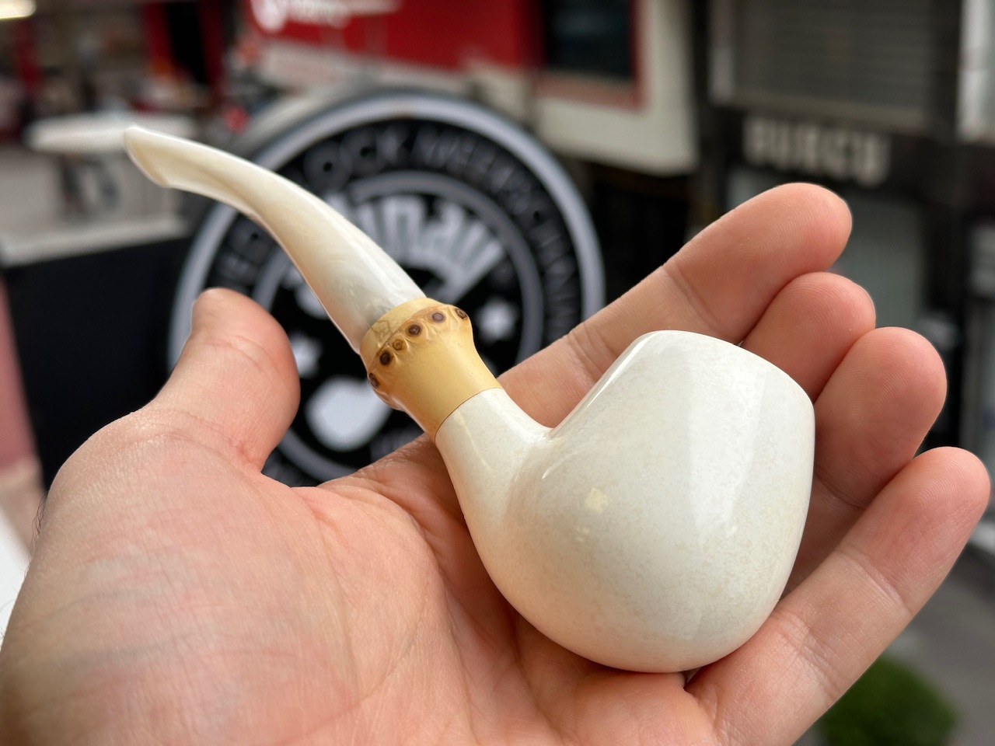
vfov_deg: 30.3
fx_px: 1380
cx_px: 498
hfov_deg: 39.7
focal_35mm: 48
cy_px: 373
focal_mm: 6.86
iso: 64
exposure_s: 1/564
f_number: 1.78
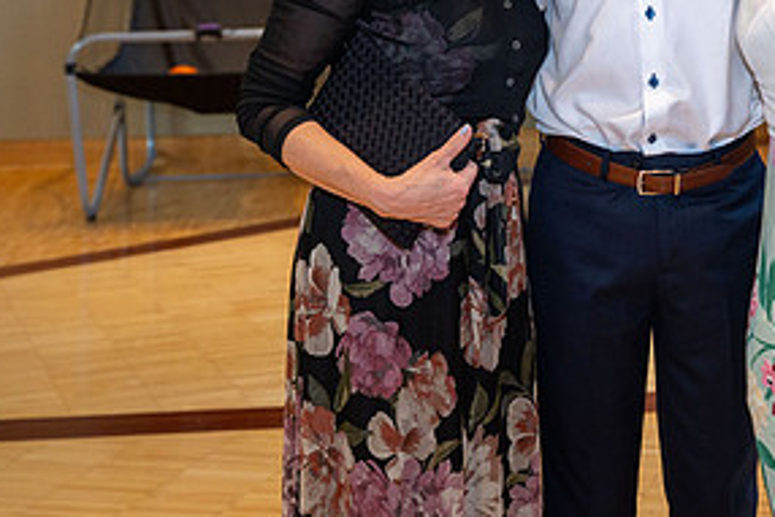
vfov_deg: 16.6
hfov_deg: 24.4
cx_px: 683
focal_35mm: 81
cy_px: 20
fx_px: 1745
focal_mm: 40
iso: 1000
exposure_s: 1/160
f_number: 4
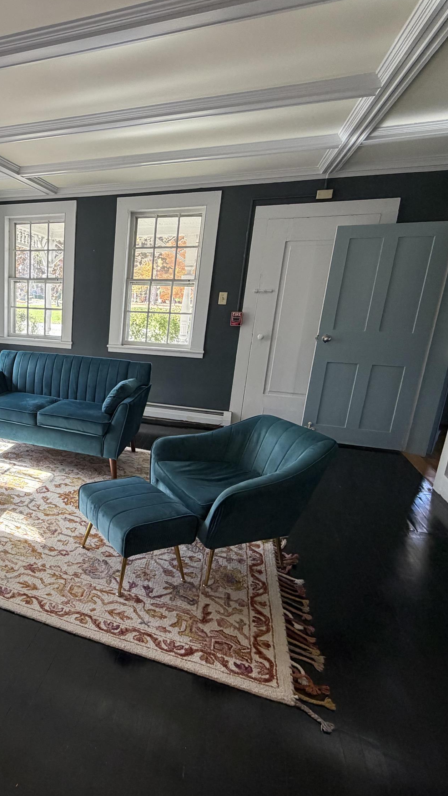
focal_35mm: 21
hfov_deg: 48.0
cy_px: 401
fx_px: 443
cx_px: 44
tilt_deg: -14.3
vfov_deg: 83.8
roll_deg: -1.3
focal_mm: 2.22
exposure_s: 1/120
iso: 200
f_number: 2.2
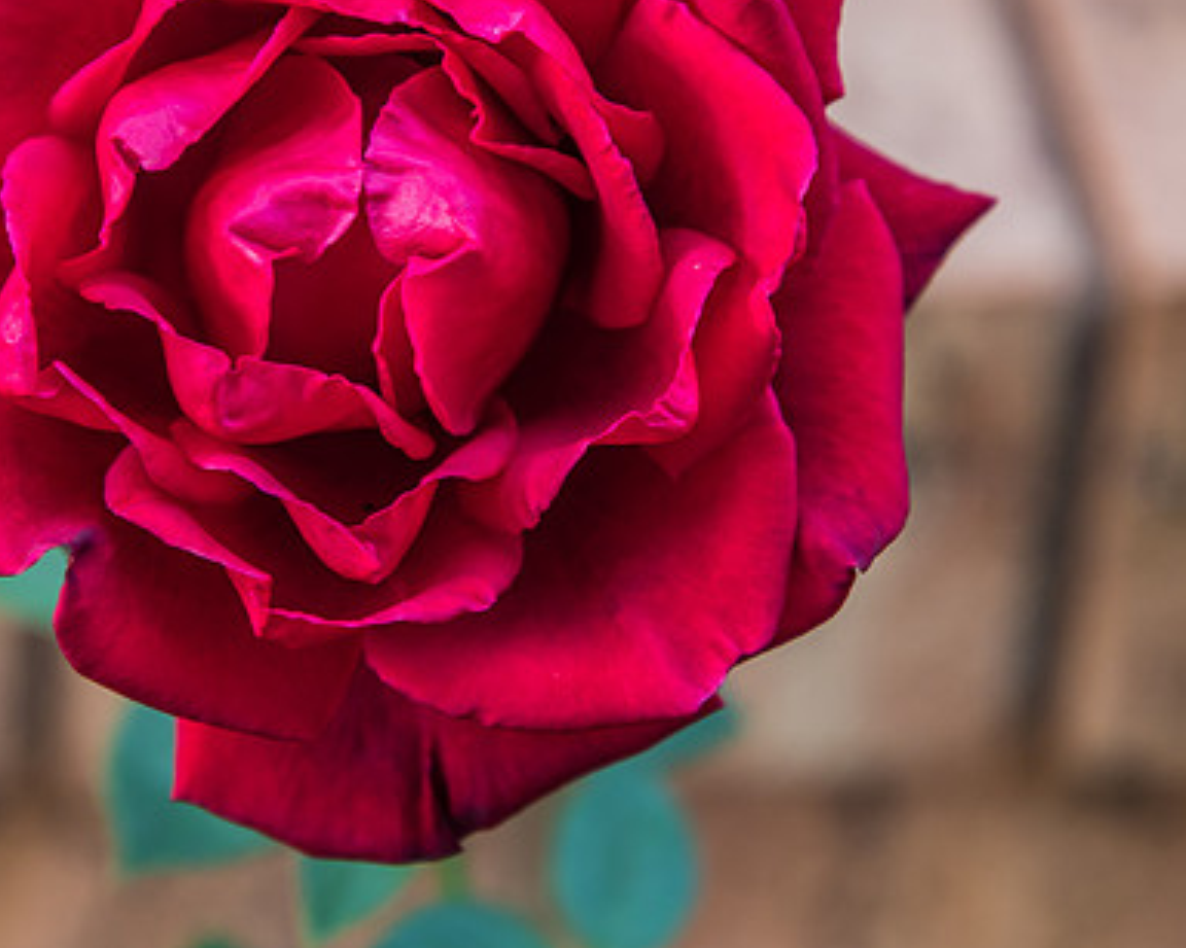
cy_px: 306
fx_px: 6948
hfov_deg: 9.7
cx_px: 381
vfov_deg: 7.8
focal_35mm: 198
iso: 200
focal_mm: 80
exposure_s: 1/100
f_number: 4.5
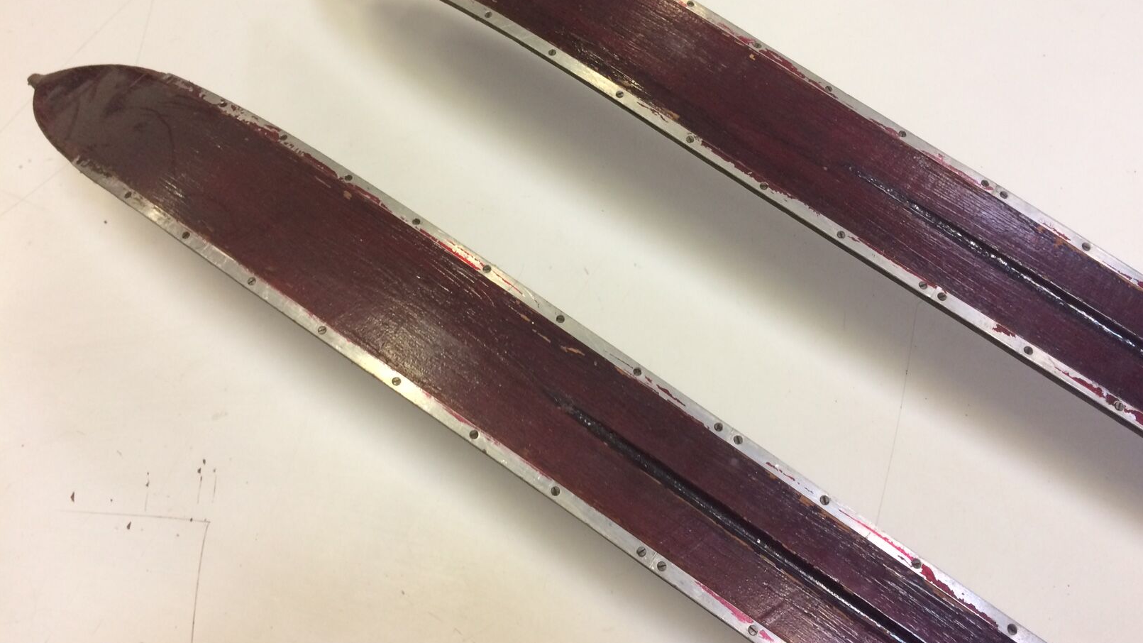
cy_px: 236
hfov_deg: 61.0
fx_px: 970
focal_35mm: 32
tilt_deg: -61.7
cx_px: 577
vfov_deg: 36.4
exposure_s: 1/33
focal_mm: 4.15
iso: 64
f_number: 2.2
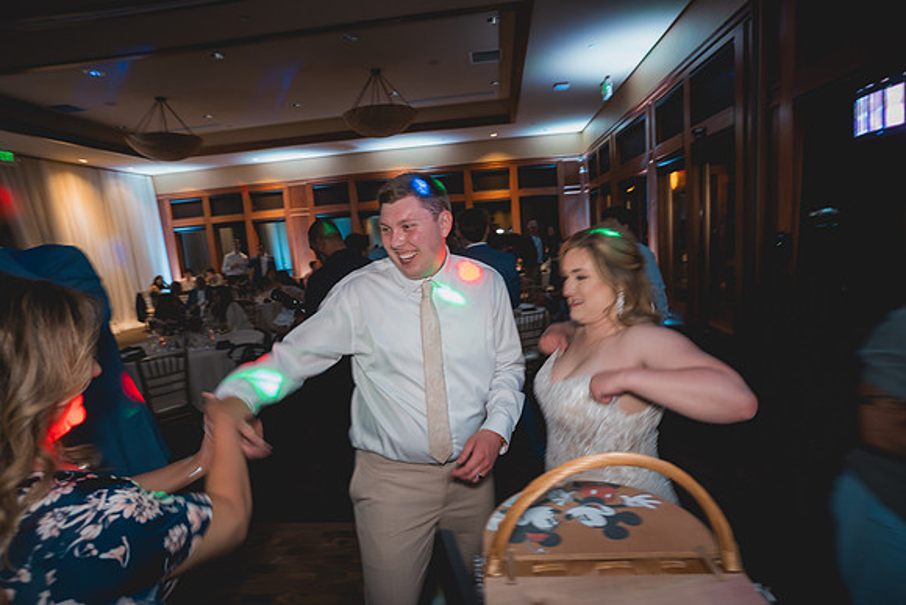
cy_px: 302
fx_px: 453
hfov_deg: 90.0
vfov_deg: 67.4
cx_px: 453
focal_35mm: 18
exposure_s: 1/25
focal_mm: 18
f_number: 2.8
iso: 1250
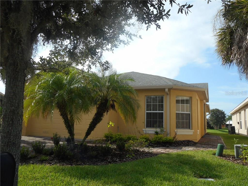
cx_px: 124
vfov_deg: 48.2
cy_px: 93
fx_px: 208
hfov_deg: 61.7
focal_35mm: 29
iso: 80
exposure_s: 1/400
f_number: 4
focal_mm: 5.2
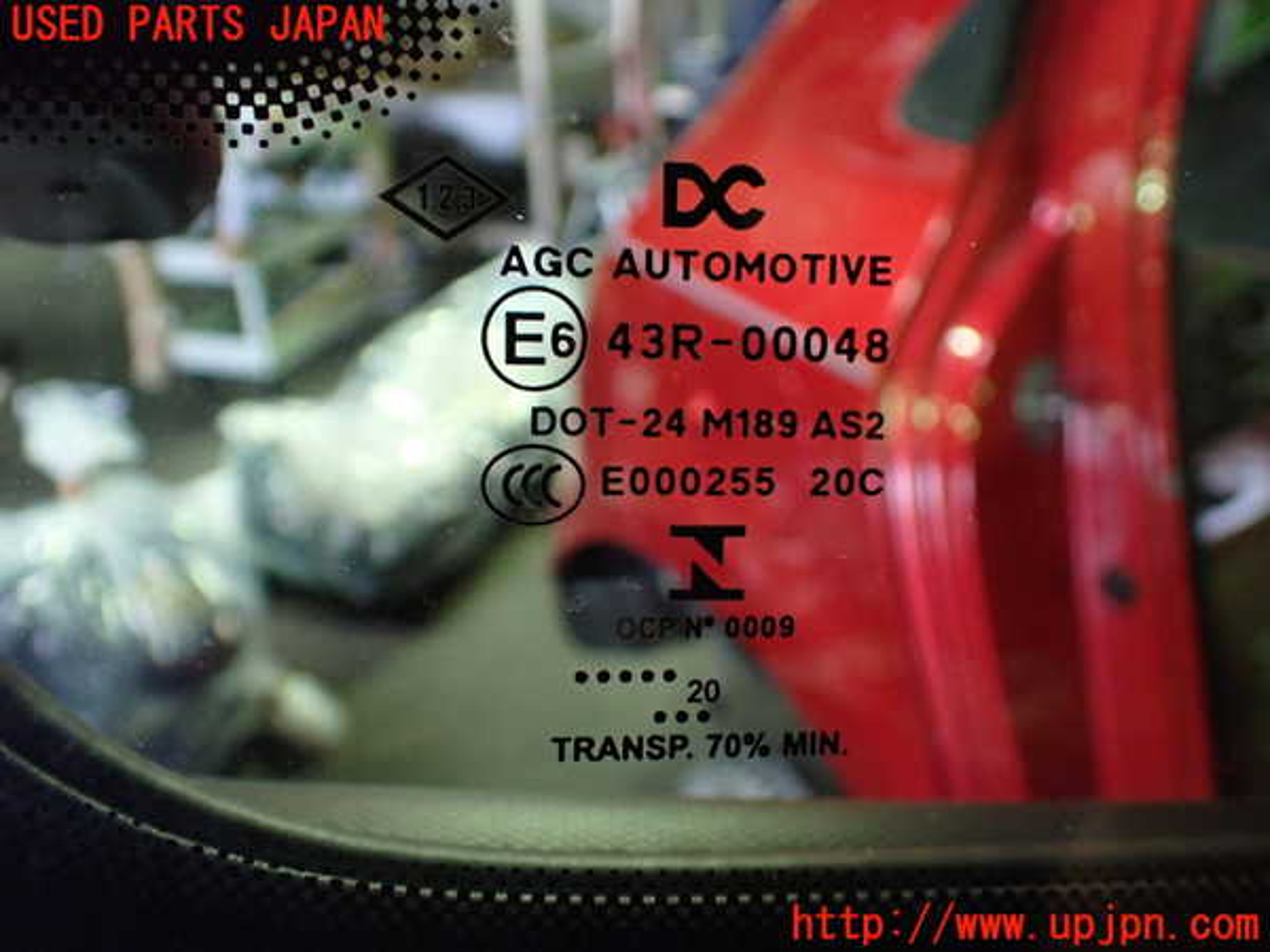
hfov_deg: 60.0
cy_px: 476
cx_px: 635
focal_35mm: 30
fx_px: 1101
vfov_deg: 46.8
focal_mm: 5.4
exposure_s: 1/40
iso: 800
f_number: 2.3
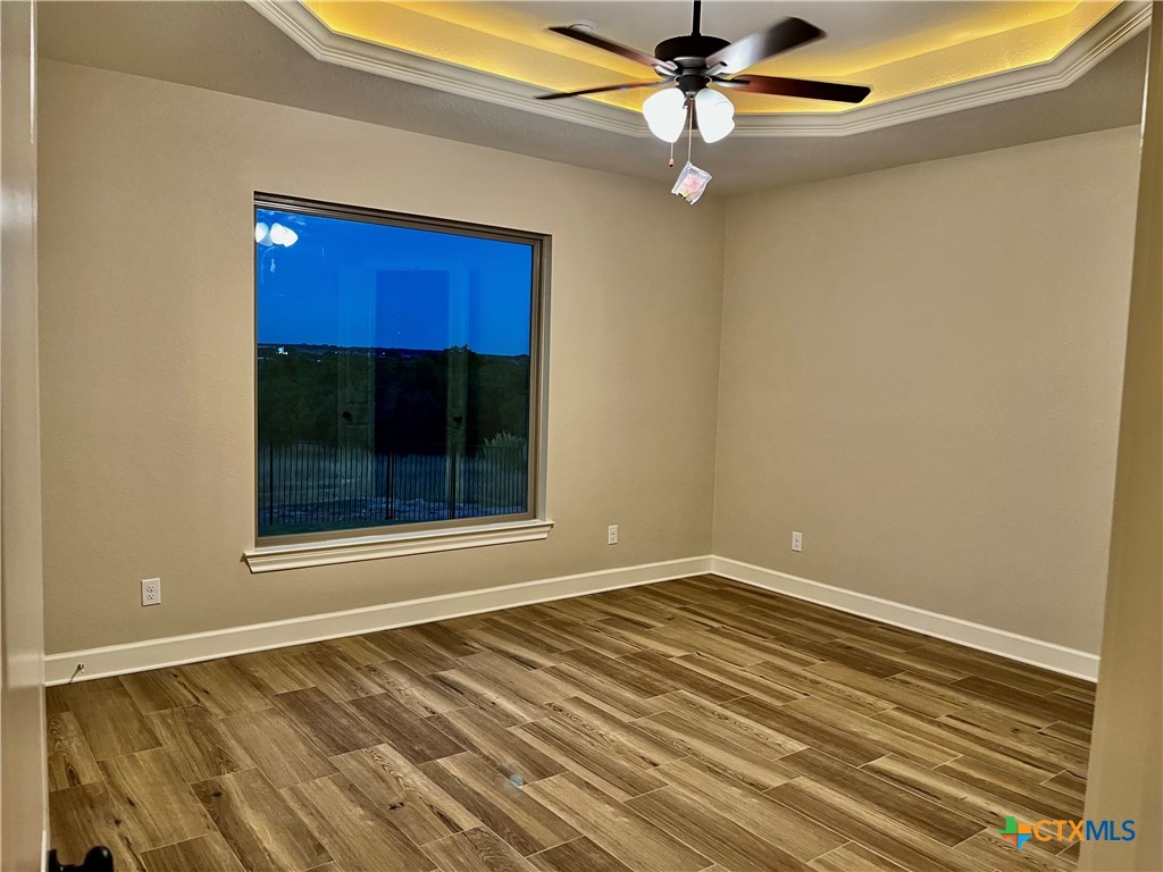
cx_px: 582
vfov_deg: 53.1
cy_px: 436
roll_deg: -1.8
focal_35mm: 26
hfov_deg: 67.3
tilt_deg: -6.3
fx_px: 874
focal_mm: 5.1
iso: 200
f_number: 1.6
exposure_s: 1/60
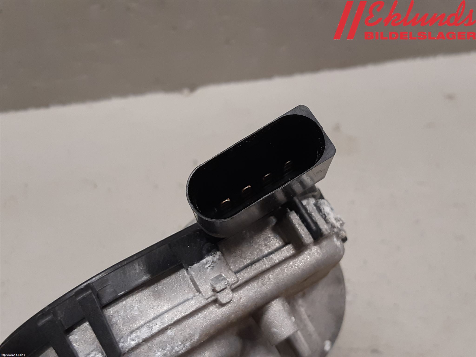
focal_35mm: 26
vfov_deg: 53.1
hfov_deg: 67.3
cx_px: 238
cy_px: 178
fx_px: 358
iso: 125
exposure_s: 1/50
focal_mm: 3.93
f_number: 1.7
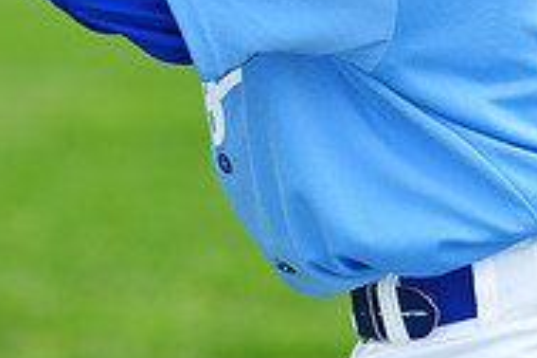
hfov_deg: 3.6
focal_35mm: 566
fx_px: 8442
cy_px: -193
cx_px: 247
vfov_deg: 2.4
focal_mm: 185
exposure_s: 1/640
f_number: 5
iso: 400
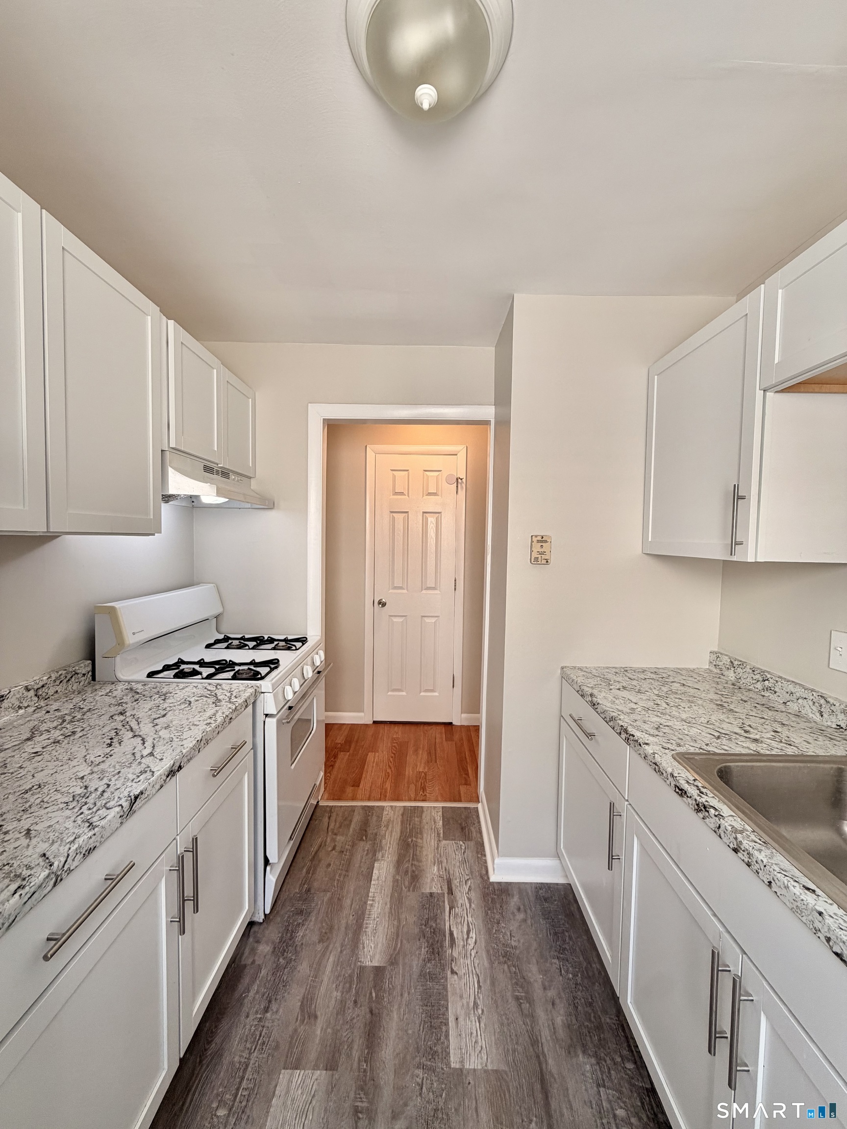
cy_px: 564
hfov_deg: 85.7
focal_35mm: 14
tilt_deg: -3.3
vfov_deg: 102.1
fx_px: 457
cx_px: 424
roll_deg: -1.7
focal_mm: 2.22
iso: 80
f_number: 2.2
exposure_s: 1/120
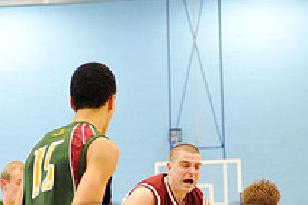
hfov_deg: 12.9
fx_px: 1359
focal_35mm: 159
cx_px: 89
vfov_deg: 8.5
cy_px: 275
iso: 8000
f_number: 2.8
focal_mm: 58
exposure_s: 1/400
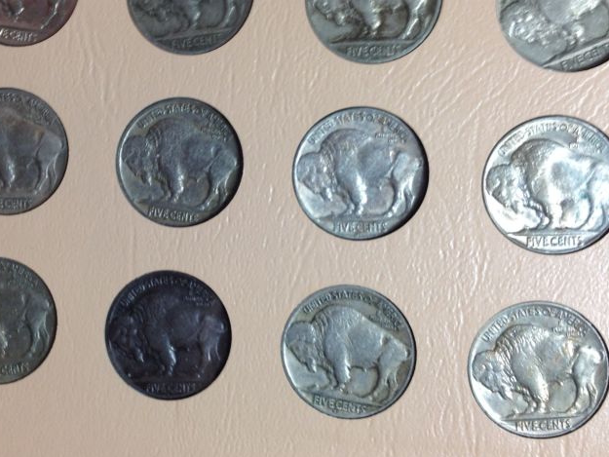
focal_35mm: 56
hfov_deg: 34.1
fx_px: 985
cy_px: 194
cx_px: 209
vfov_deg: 26.1
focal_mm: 4.28
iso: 64
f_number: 2.4
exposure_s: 1/20
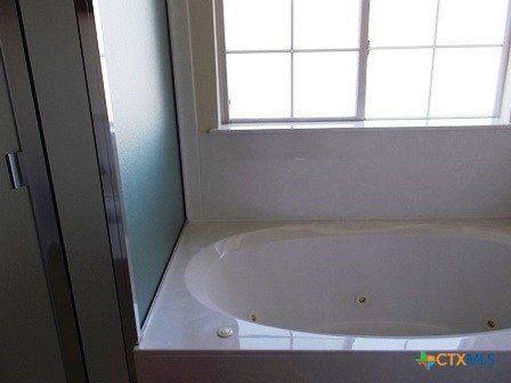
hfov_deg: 55.4
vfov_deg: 42.9
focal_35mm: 33
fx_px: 487
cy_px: 192
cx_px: 256
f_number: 3.3
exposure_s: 1/60
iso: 80
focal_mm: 5.9
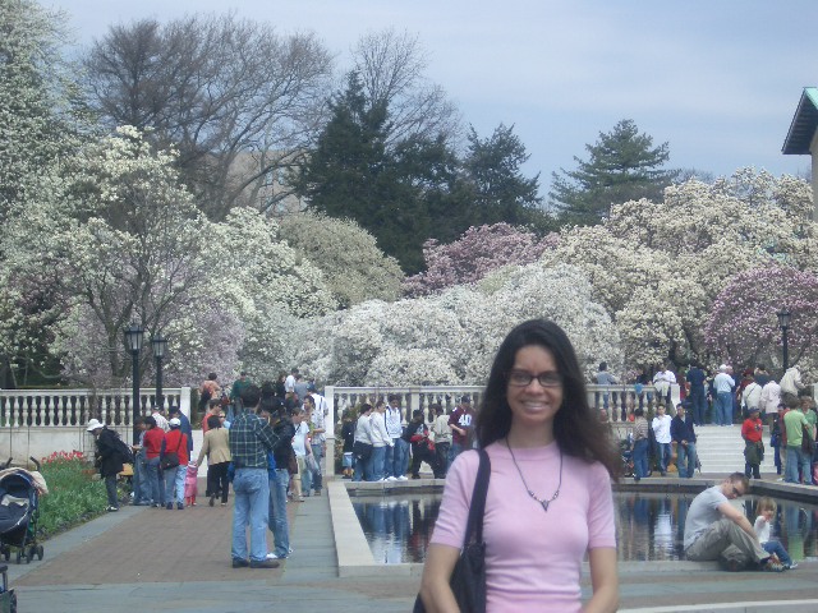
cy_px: 306
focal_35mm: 105
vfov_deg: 14.1
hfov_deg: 18.7
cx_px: 409
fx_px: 2481
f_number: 4.8
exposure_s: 1/500
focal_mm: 17.4
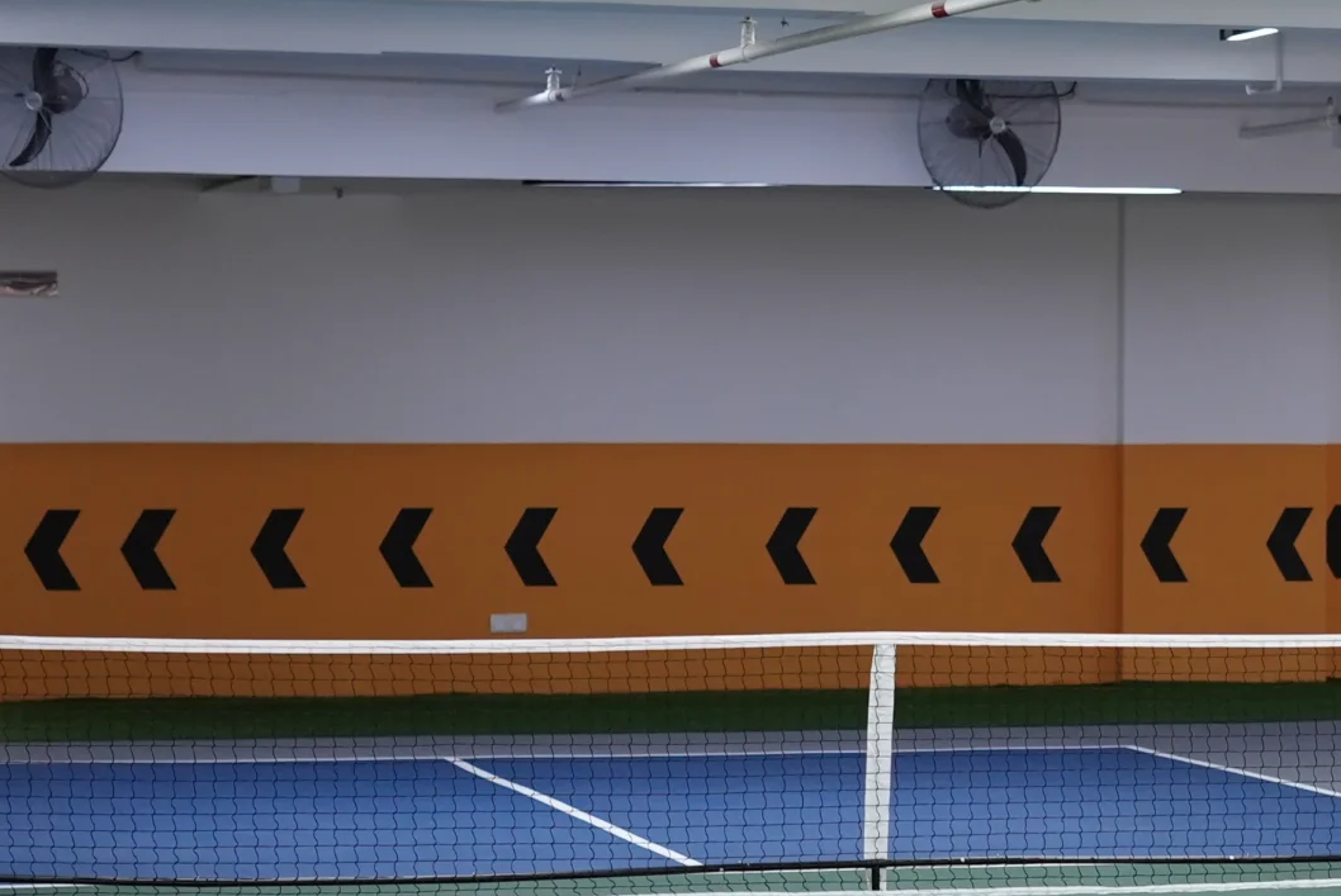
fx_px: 4510
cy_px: 788
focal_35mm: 121
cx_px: 1003
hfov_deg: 16.8
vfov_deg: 11.3
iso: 1000
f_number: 2.2
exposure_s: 1/160
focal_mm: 50
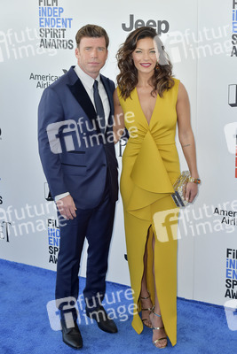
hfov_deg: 19.5
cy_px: 177
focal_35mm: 70
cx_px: 118
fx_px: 691
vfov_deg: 28.8
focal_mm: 70
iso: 500
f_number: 6.3
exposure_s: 1/320
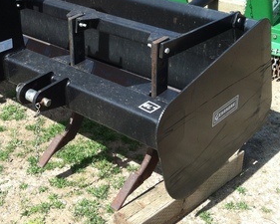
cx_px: 74
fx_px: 547
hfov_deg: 28.3
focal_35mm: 66
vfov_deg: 22.9
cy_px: 50
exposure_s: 1/660
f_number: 2.8
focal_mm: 3.85
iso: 80
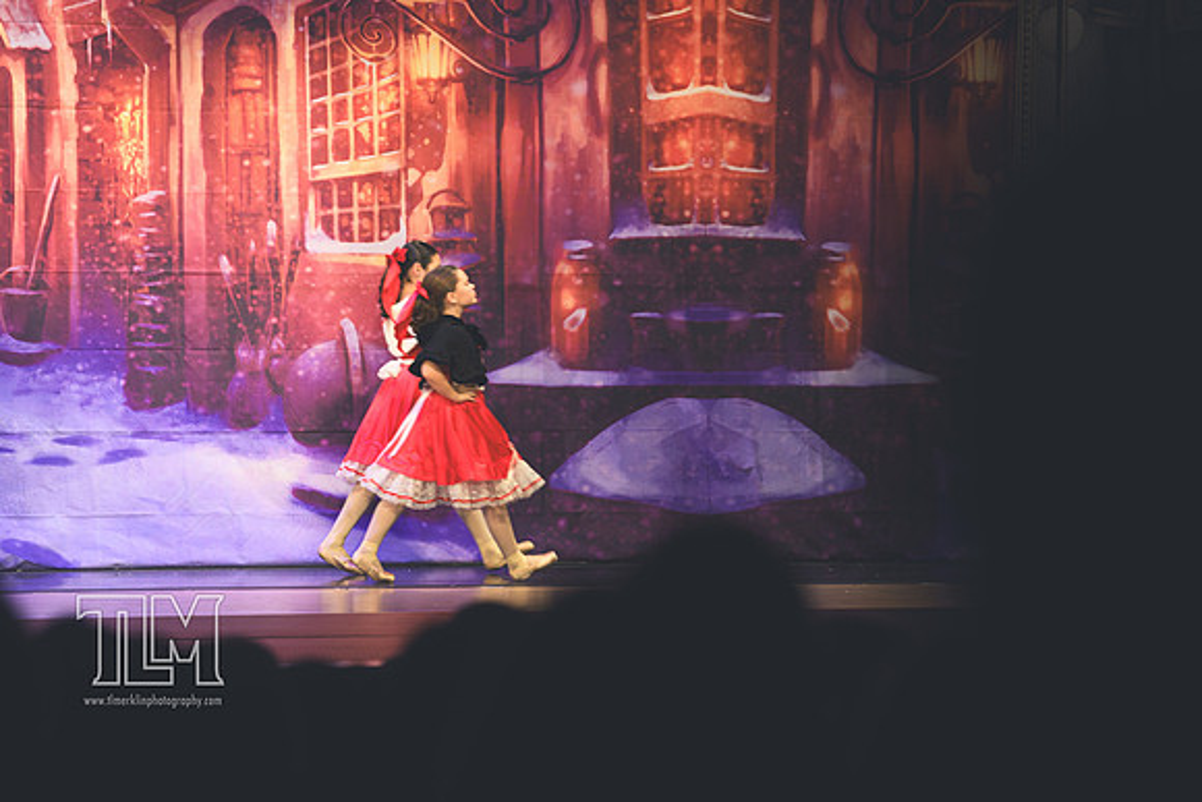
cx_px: 601
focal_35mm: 190
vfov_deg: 7.2
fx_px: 6345
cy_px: 401
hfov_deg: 10.8
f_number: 4
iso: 800
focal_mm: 190
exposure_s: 1/125
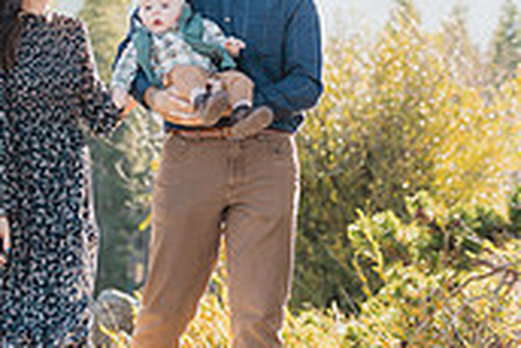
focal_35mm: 172
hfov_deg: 11.9
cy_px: 68
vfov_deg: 8.0
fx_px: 2491
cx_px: 463
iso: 200
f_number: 2.2
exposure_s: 1/1000
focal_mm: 50
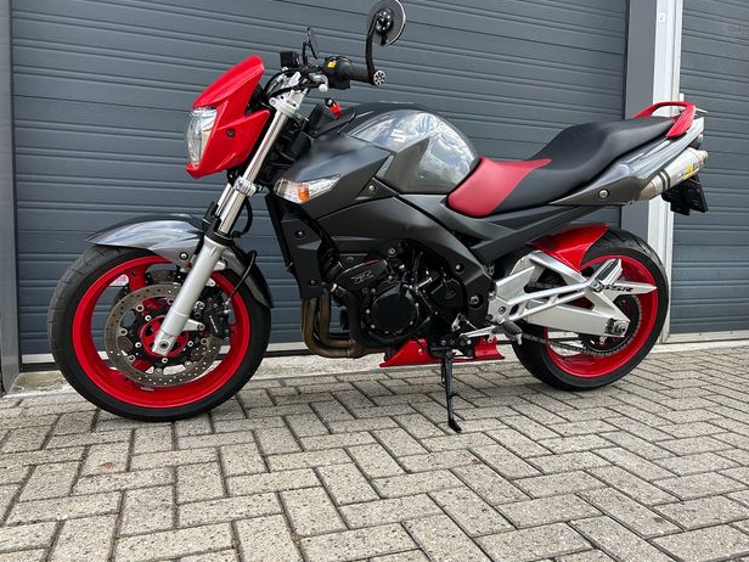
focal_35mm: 27
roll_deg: -1.1
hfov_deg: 65.3
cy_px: 287
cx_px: 388
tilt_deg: -3.4
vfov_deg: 51.4
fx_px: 584
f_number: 1.5
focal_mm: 5.7
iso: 50
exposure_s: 1/743
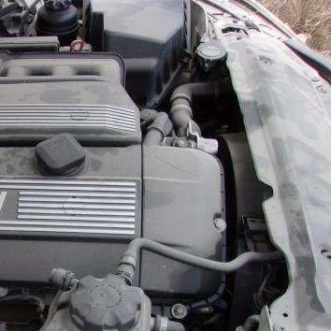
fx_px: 584
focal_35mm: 54
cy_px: 254
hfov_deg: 29.9
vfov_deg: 31.0
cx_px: 15
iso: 80
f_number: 3
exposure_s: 1/200
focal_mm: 4.9
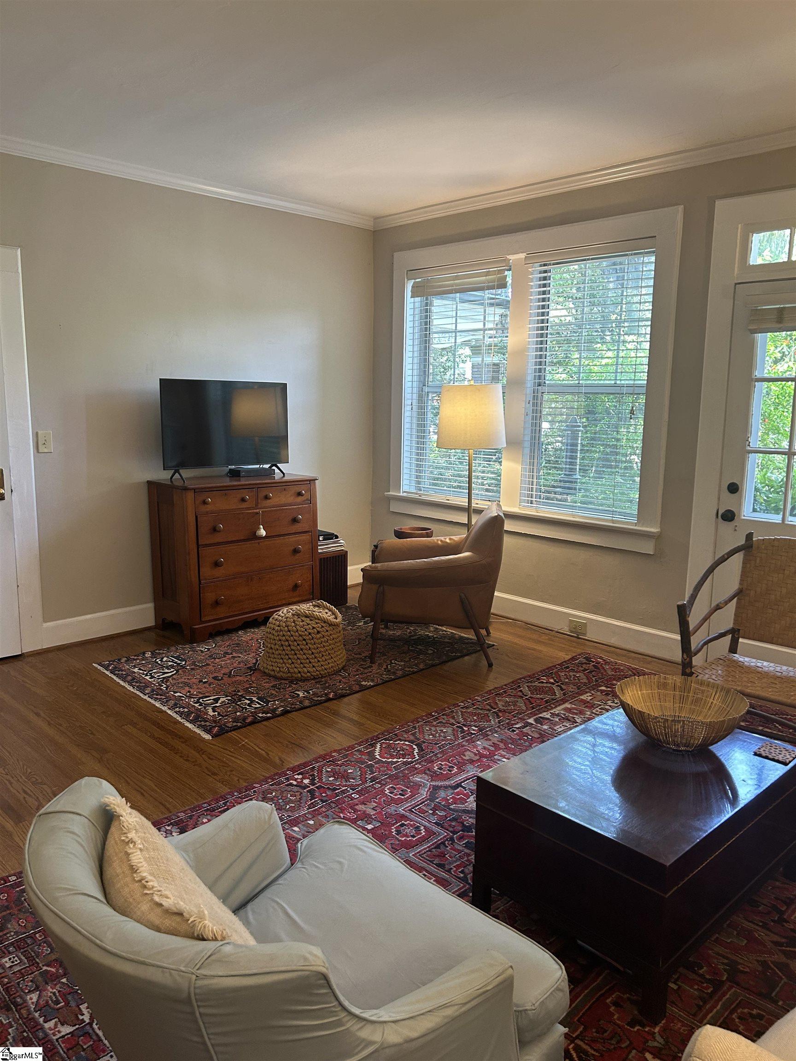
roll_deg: -0.6
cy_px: 530
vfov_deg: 67.3
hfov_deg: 53.1
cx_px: 398
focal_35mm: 26
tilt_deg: -10.1
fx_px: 797
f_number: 1.5
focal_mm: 5.7
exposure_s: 1/60
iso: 125
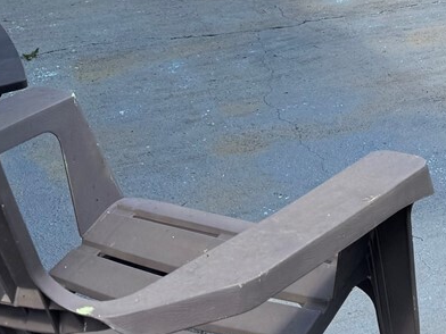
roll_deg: +0.2
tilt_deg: -3.8
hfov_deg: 18.7
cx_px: 570
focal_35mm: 98
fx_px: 1263
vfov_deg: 13.4
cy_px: -286
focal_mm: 6.76
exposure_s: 1/1980
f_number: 1.78
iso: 80
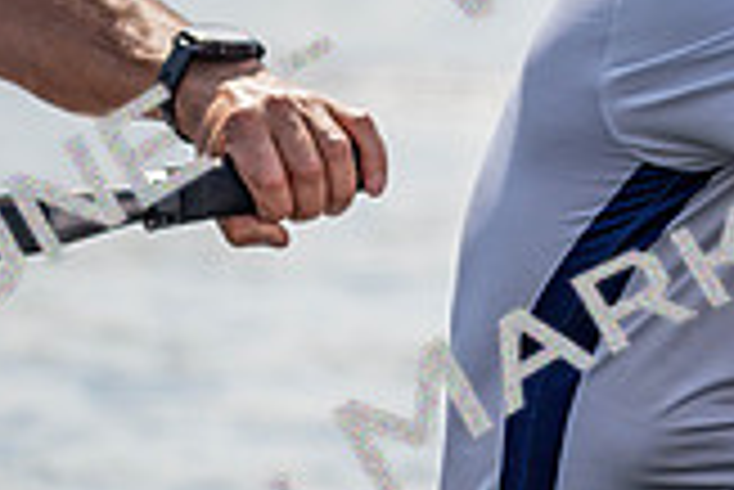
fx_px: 18162
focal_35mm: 890
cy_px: 34
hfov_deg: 2.3
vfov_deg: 1.5
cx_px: 964
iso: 200
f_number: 5.6
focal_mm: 250
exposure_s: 1/1600
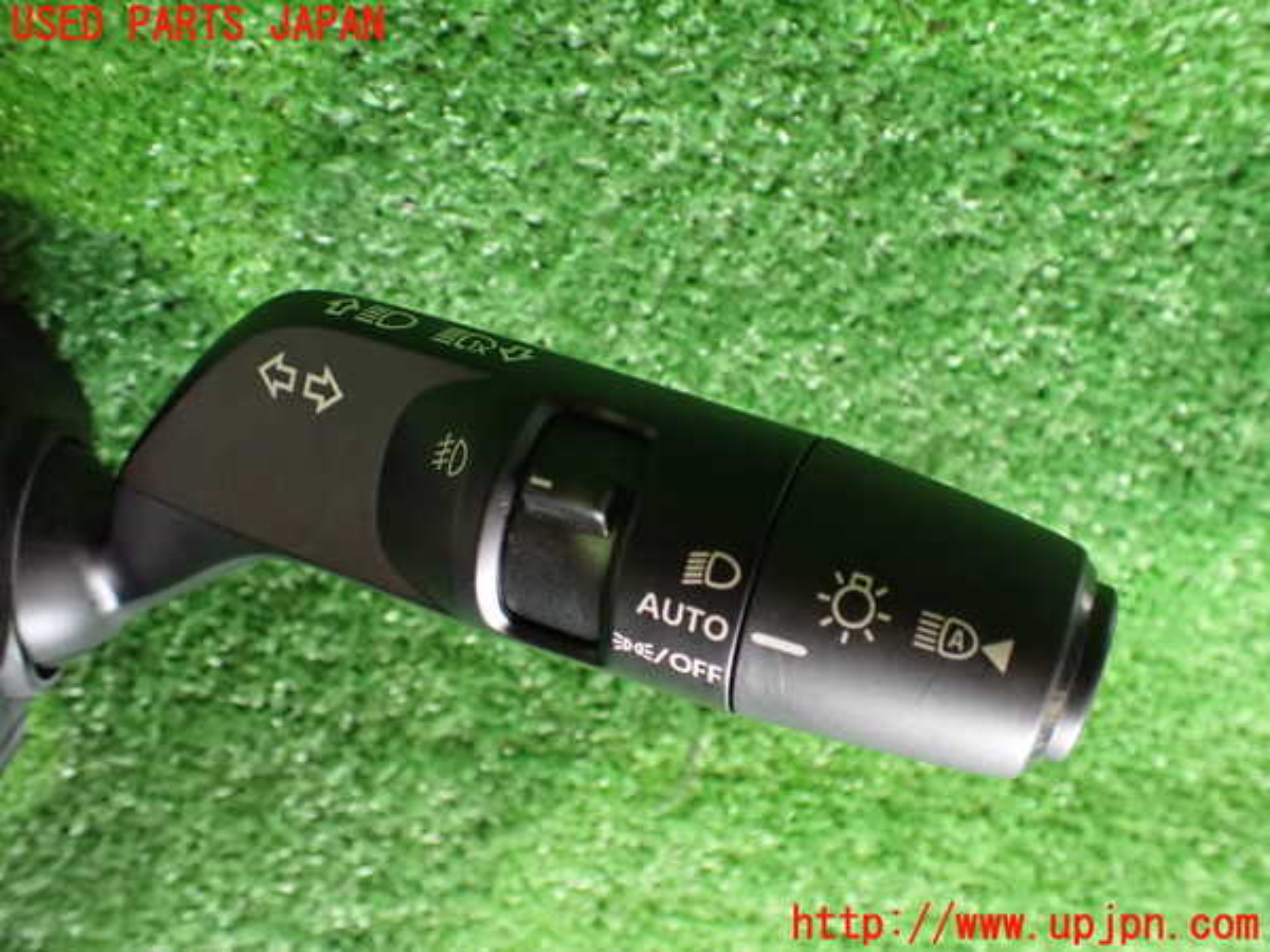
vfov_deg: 46.8
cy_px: 476
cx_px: 635
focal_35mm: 30
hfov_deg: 60.0
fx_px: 1101
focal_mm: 5.4
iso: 1250
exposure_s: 1/30
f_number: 2.3
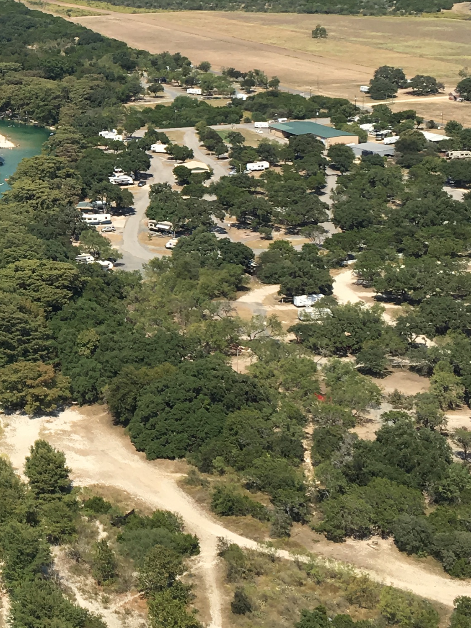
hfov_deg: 17.8
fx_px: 1415
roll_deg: +1.8
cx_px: -129
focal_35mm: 78
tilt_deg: -9.5
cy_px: 149
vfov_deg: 24.7
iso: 25
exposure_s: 1/1425
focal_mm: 4.15
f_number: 2.2
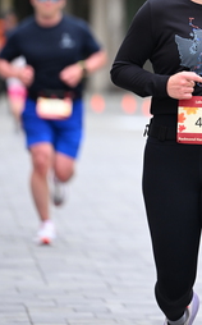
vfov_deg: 5.3
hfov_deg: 3.3
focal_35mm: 398
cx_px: 232
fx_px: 3518
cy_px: 33
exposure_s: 1/1600
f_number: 2.8
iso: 640
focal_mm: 180
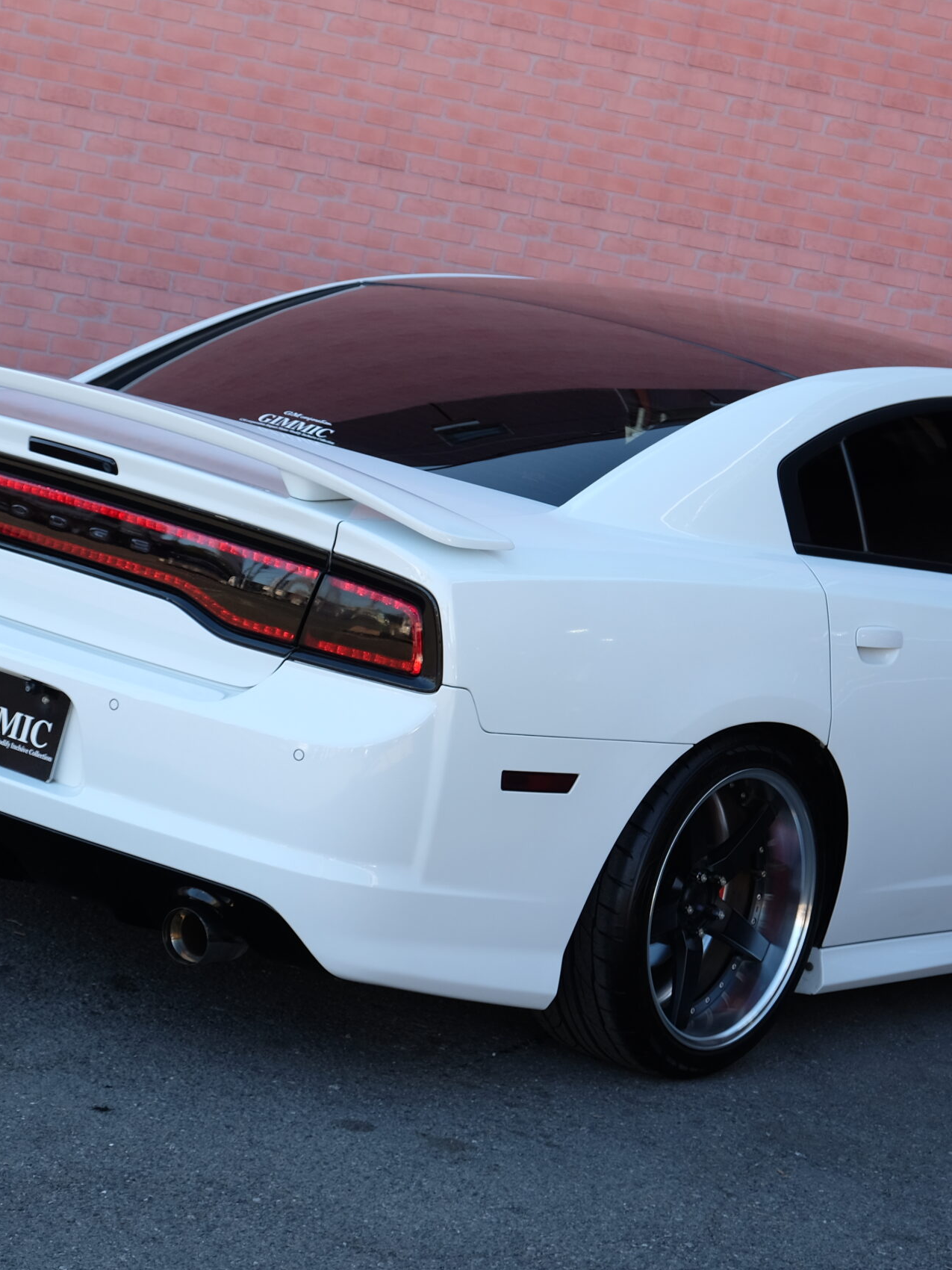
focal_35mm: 97
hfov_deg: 15.2
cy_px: 637
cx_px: 629
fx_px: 3557
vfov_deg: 20.2
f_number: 5
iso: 200
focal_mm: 44.4
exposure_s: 1/160
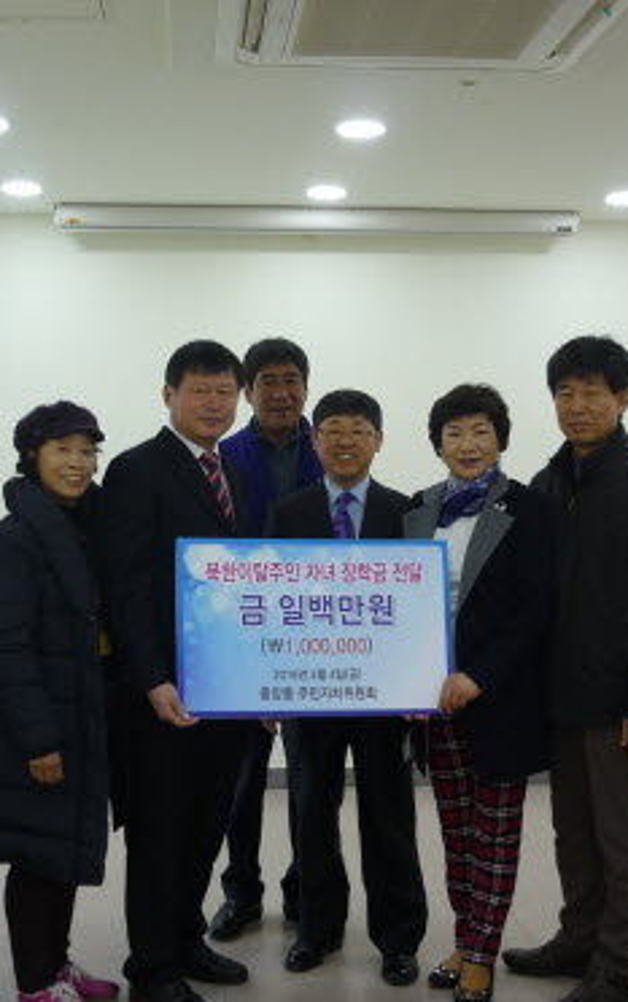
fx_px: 1285
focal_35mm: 47
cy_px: 502
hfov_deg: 27.4
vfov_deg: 42.6
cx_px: 264
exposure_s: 1/30
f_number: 2.8
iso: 100
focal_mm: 5.5
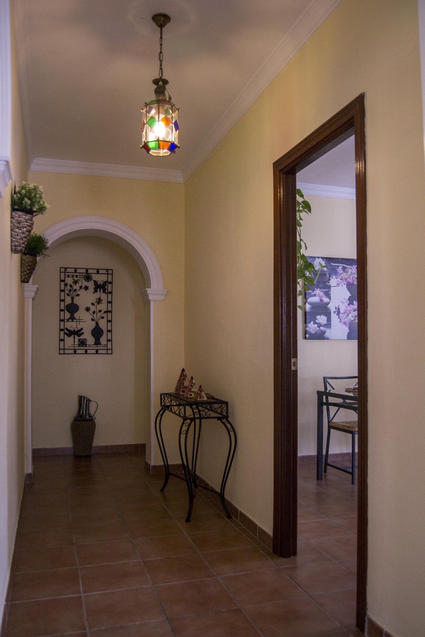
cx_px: 212
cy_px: 318
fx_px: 505
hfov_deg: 45.7
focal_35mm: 28
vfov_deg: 64.6
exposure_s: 1/80
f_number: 3.5
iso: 400
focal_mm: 19
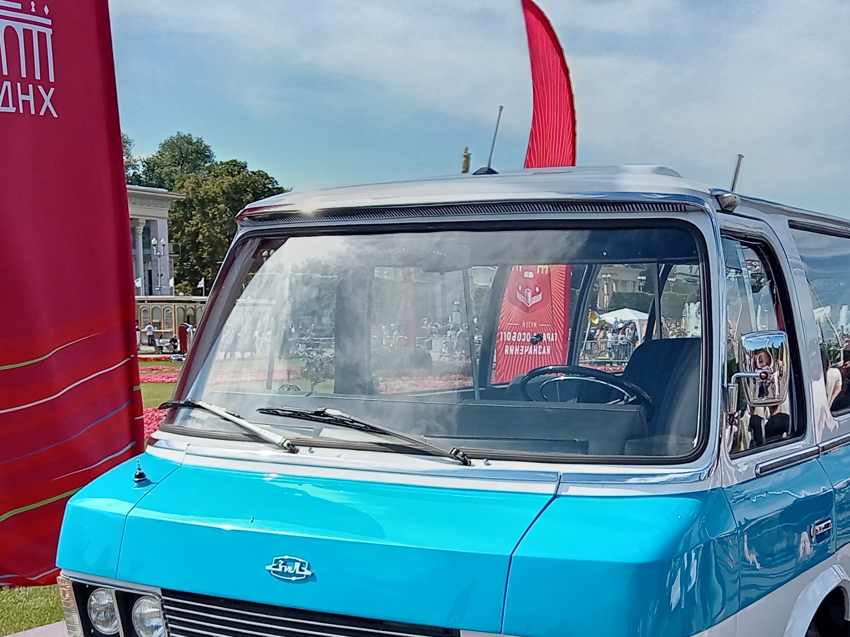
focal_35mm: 51
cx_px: 451
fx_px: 1252
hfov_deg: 37.5
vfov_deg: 27.7
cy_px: 551
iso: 105
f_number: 1.8
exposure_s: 1/864
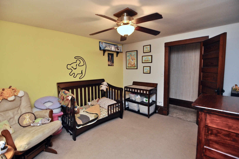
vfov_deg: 71.9
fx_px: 109
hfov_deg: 95.0
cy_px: 80
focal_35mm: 16
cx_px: 120
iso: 800
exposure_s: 1/60
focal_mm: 11
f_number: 4
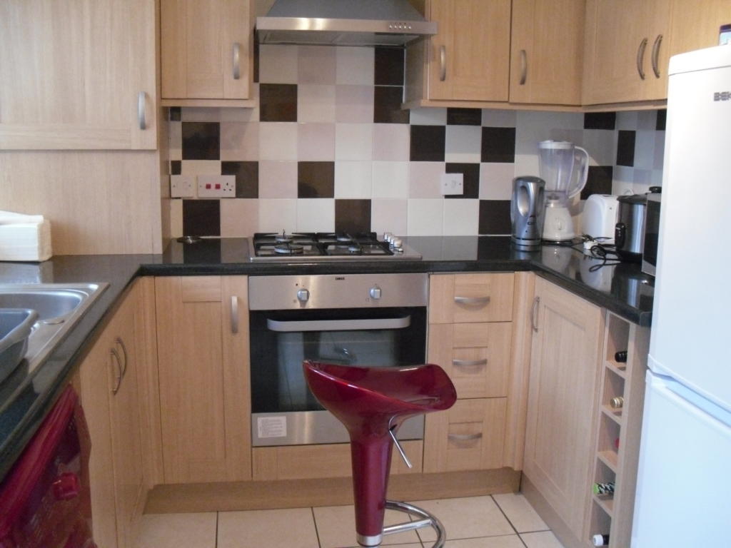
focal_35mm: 35
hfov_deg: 52.6
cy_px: 274
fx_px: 739
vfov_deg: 40.7
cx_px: 366
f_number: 3
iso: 800
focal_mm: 6.3
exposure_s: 1/22
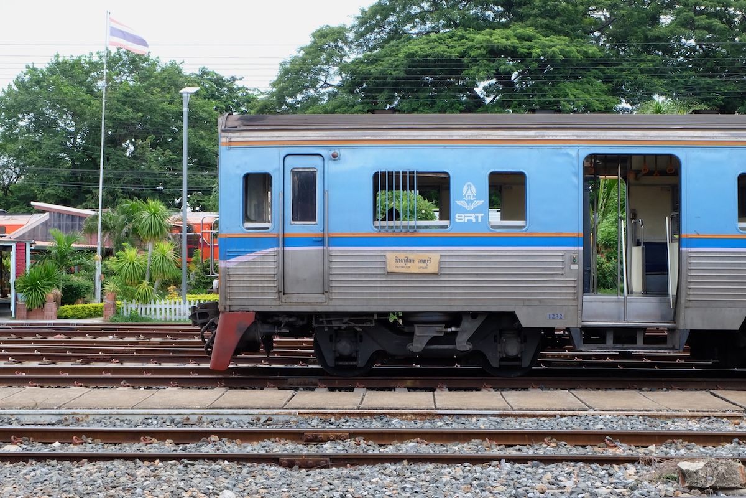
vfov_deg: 31.9
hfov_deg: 46.4
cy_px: 249
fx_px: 870
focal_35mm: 42
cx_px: 373
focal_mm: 28.2
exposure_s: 1/70
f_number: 22
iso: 1600
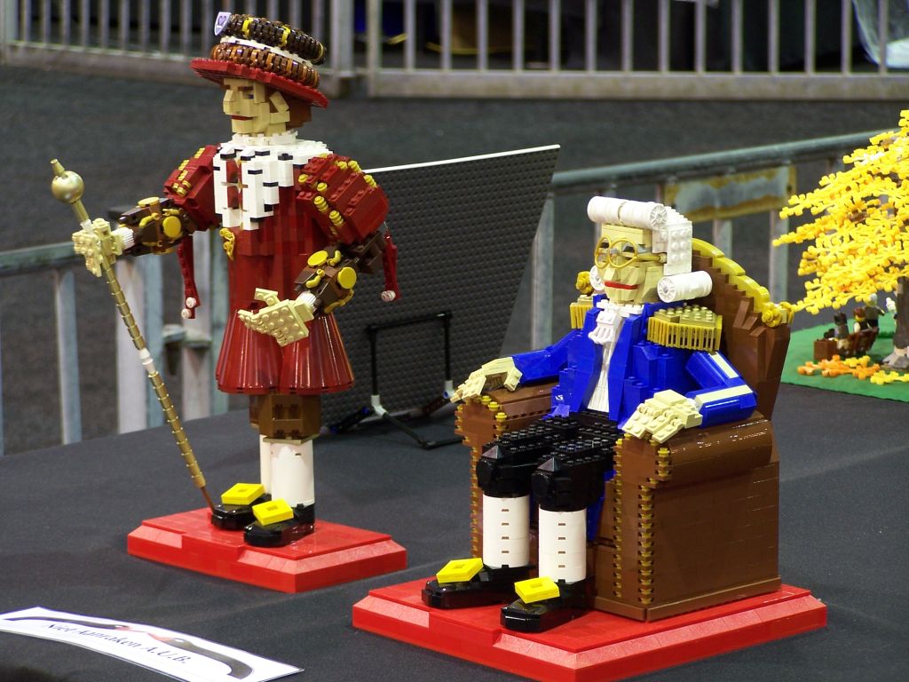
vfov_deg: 10.7
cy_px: 341
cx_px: 454
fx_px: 3650
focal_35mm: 139
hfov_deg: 14.2
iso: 80
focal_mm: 23.1
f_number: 3.2
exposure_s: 1/2
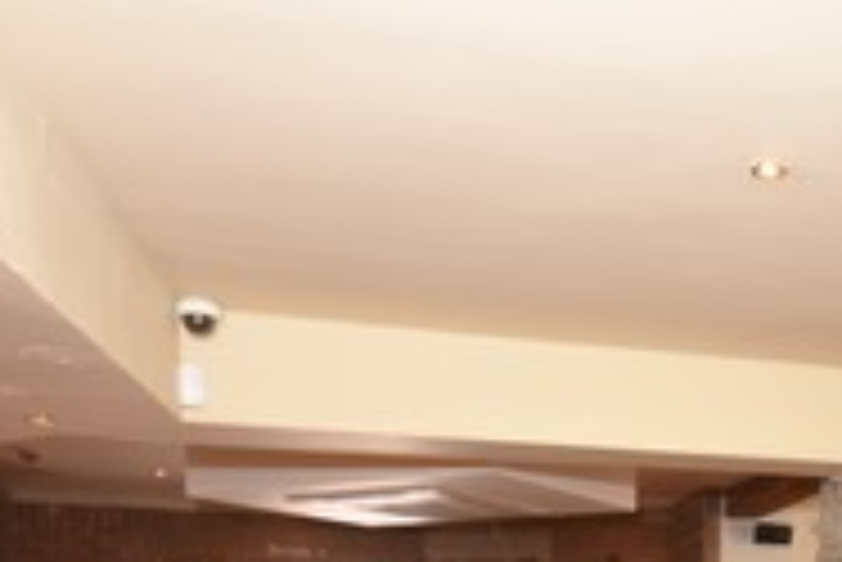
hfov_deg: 44.5
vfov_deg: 28.5
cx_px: 702
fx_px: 960
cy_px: 670
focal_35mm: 41
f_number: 4.5
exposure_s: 1/60
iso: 800
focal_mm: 10
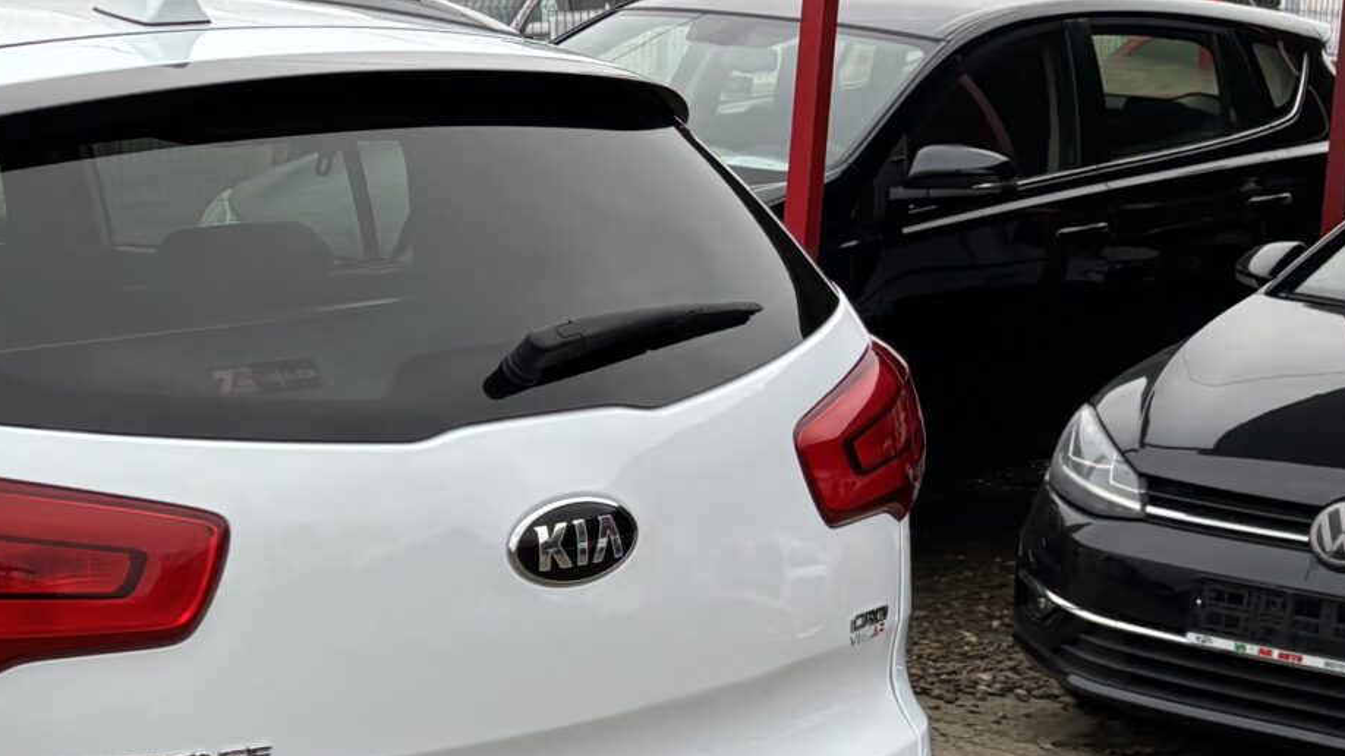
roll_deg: -2.7
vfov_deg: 15.3
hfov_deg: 25.2
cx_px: -88
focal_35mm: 79
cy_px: 420
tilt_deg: -4.8
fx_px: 2817
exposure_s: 1/121
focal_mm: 5.96
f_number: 1.6
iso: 100
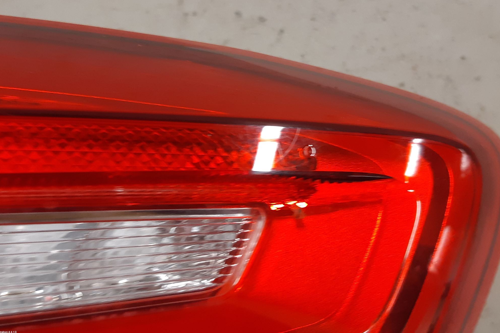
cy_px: 140
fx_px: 389
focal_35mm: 28
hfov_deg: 65.5
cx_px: 250
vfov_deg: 46.2
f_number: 1.7
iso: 125
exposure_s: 1/50
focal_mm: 3.93
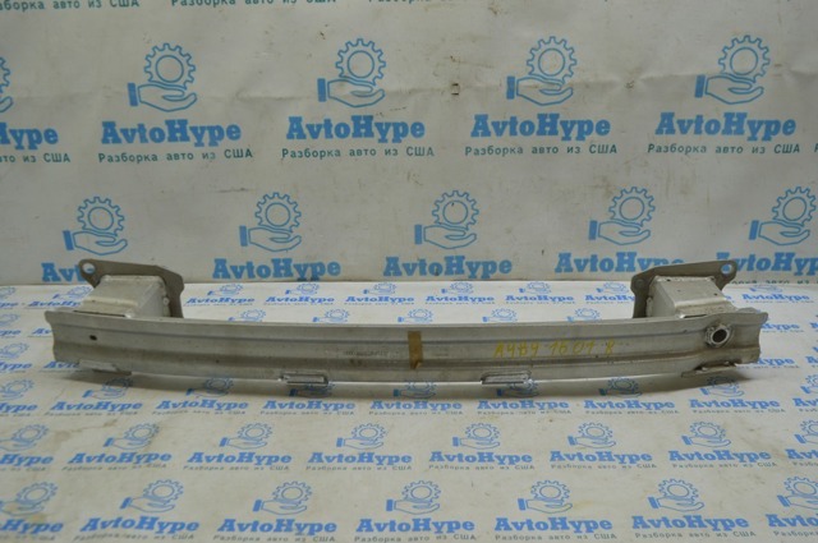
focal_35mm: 33
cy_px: 272
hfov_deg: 57.3
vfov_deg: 39.9
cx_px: 409
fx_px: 749
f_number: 5.6
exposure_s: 1/40
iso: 400
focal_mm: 22
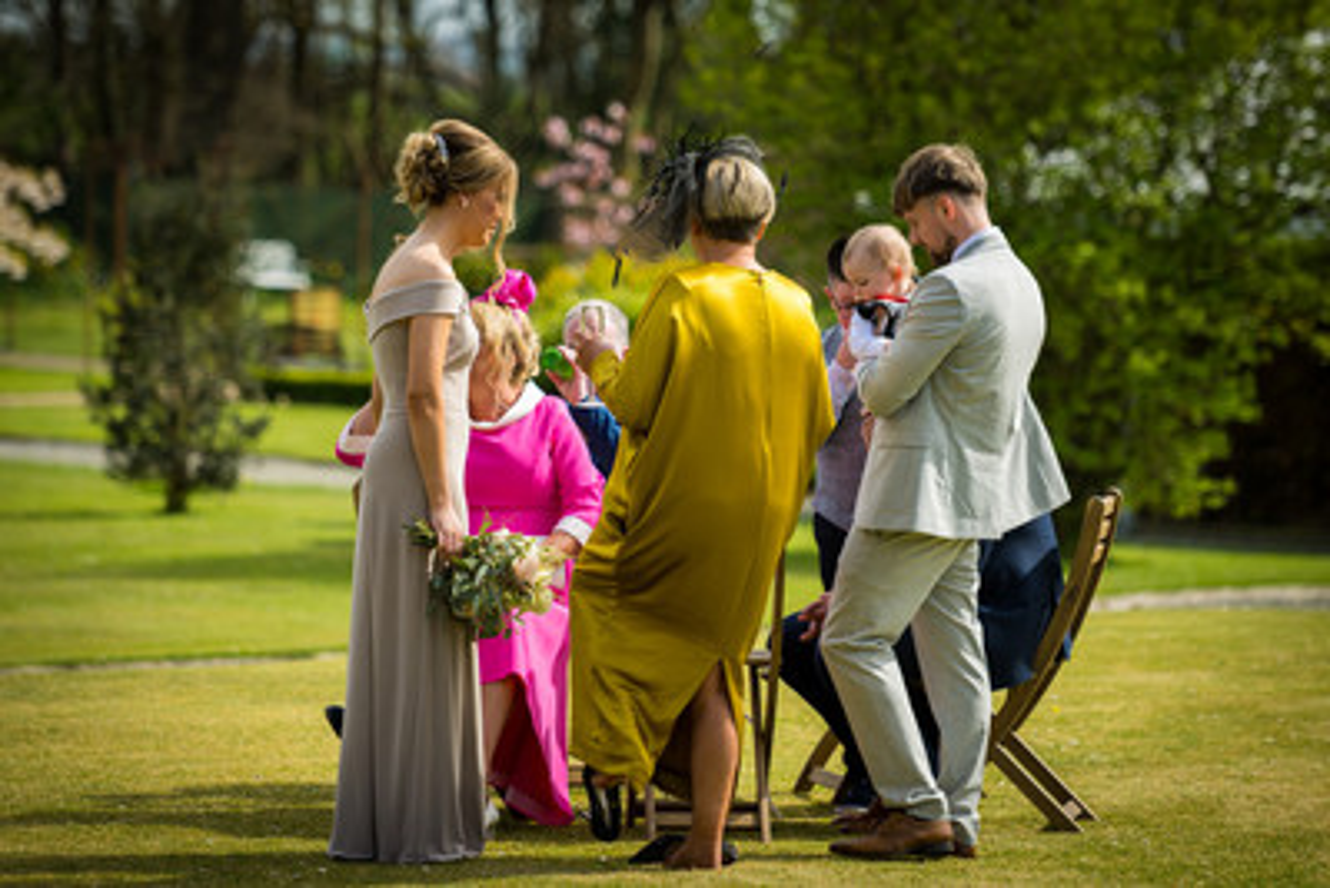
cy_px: 409
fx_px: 5880
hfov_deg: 12.9
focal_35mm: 159
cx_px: 665
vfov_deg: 8.6
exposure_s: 1/1250
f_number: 2.8
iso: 100
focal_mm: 140
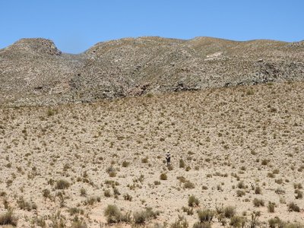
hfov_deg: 27.8
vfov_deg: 21.0
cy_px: 114
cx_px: 152
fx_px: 615
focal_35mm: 70
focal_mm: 12.5
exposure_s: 1/800
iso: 100
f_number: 4.5
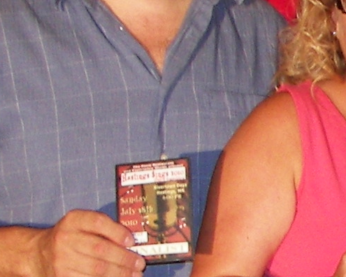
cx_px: 517
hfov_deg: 10.2
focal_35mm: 184
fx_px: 1884
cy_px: 165
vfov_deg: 8.4
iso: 100
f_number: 2.8
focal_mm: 6
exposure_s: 1/30
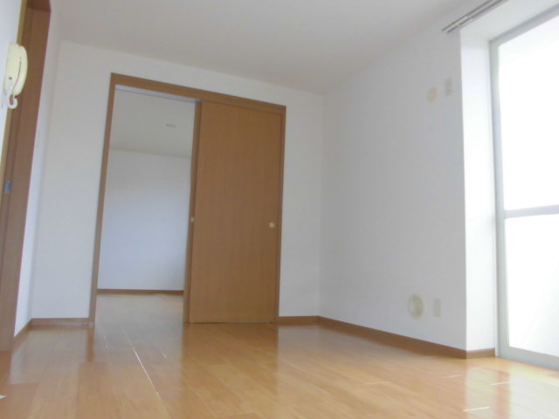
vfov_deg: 53.1
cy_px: 210
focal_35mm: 26
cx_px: 280
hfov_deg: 67.3
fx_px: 420
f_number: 3.5
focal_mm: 4.6
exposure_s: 1/60
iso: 200
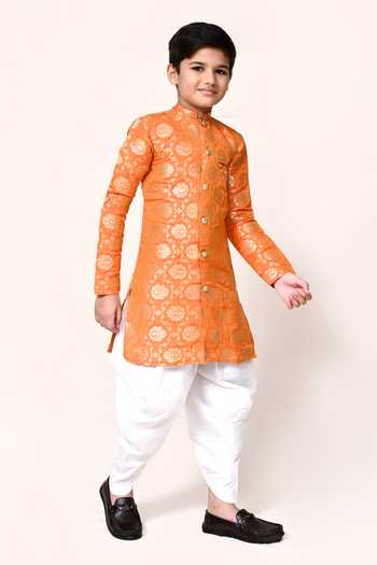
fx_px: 785
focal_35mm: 50
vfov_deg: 39.6
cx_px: 188
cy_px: 282
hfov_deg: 27.0
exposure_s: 1/160
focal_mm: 50
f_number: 10
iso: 500
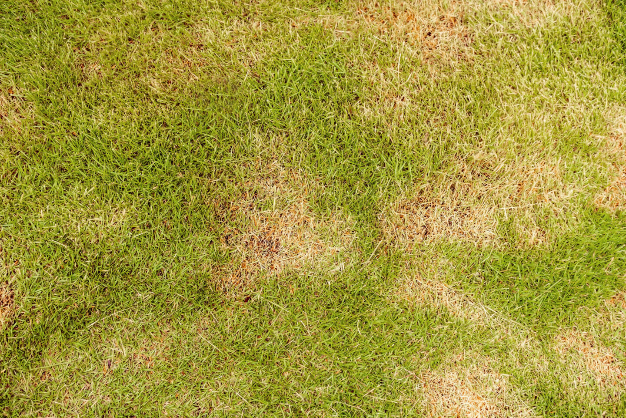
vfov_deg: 29.9
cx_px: 313
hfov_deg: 43.6
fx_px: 782
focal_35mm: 45
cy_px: 209
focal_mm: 30
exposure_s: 1/60
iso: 100
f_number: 8
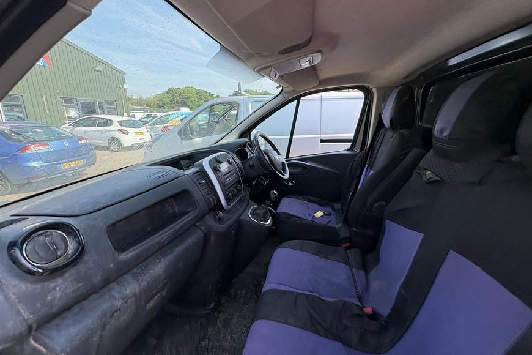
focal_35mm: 15
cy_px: 159
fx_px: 222
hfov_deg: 100.4
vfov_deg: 77.1
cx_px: 265
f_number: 2.2
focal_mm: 2.22
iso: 64
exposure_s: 1/443
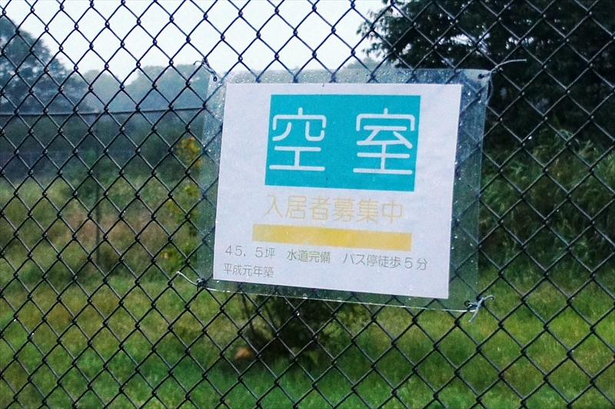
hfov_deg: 26.0
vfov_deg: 17.5
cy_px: 204
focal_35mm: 78
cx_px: 308
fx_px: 1331
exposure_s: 1/20
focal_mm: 18
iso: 1600
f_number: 3.5
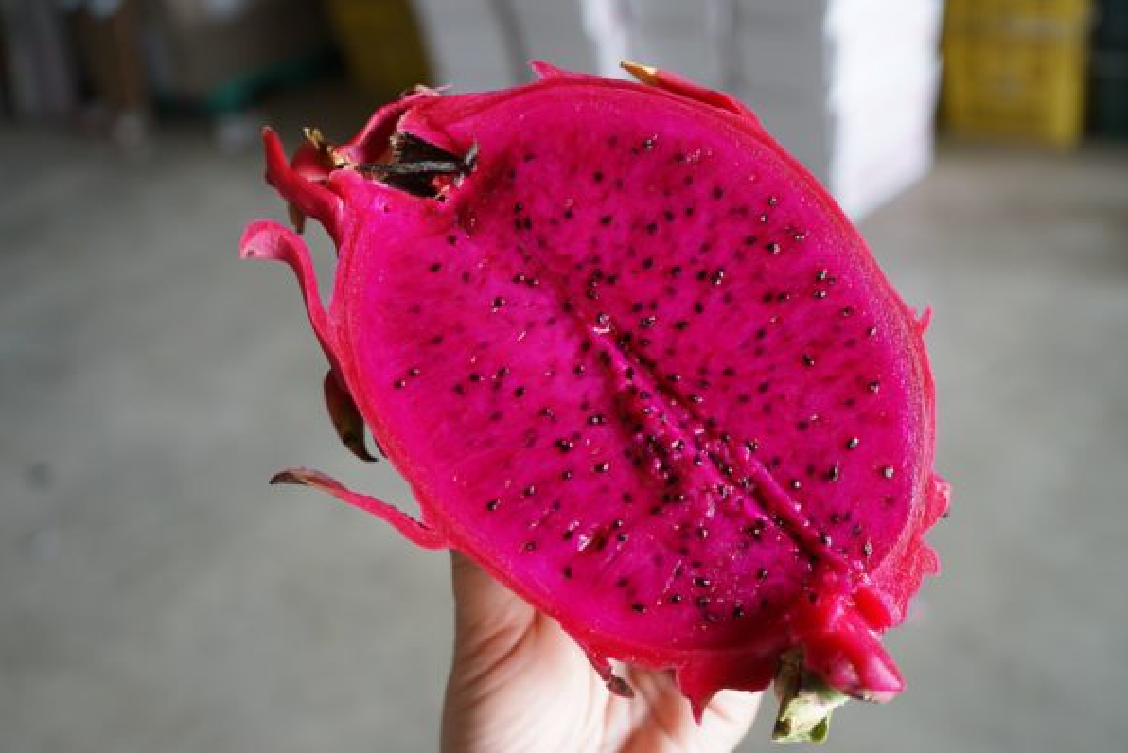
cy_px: 369
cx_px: 578
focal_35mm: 33
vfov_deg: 40.0
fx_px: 1034
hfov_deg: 57.2
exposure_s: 1/125
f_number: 5.6
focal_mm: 32
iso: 1000
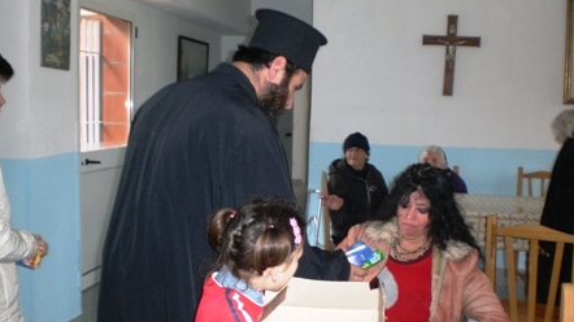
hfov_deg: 48.4
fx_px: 639
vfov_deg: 28.2
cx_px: 287
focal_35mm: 42
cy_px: 191
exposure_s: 1/60
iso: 200
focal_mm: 6.3
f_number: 3.1
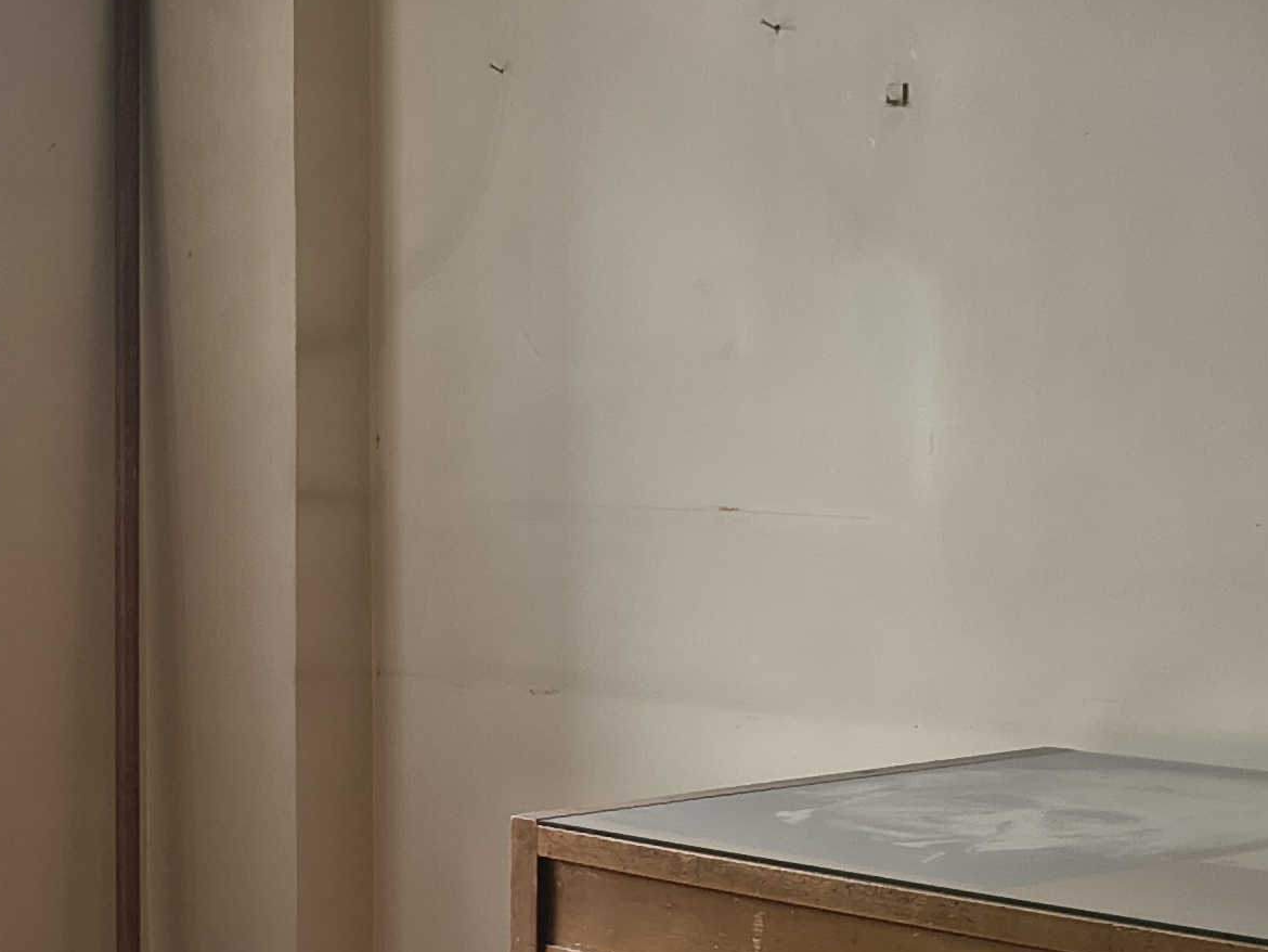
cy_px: 733
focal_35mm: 84
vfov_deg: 17.5
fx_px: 3078
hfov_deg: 21.9
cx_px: -166
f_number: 1.8
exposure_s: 1/120
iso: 112
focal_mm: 5.56
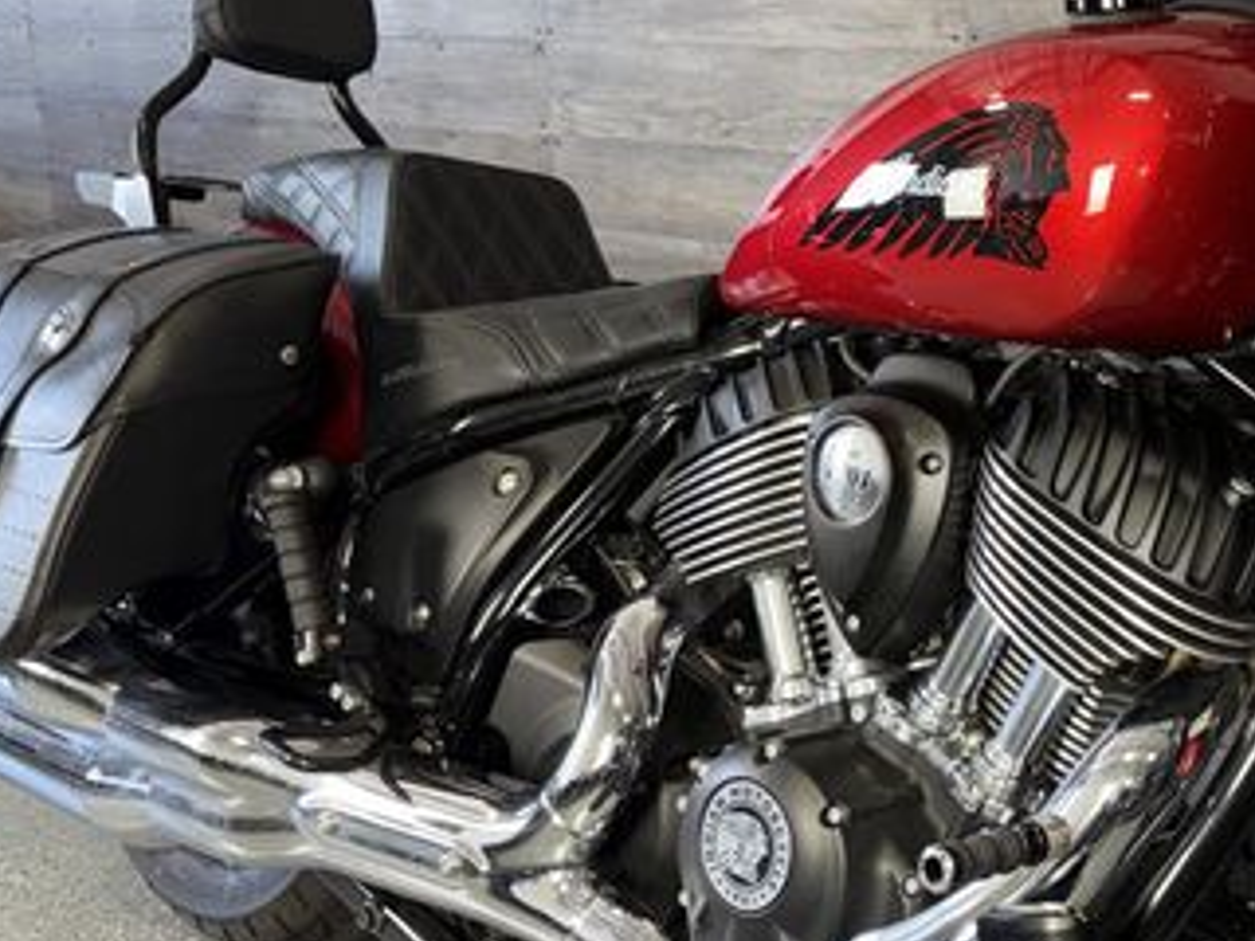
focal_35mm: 48
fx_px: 1740
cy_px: 463
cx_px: 1165
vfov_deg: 30.3
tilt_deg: -12.2
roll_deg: -0.4
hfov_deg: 36.8
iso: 80
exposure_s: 1/23
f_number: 1.78
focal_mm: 6.76
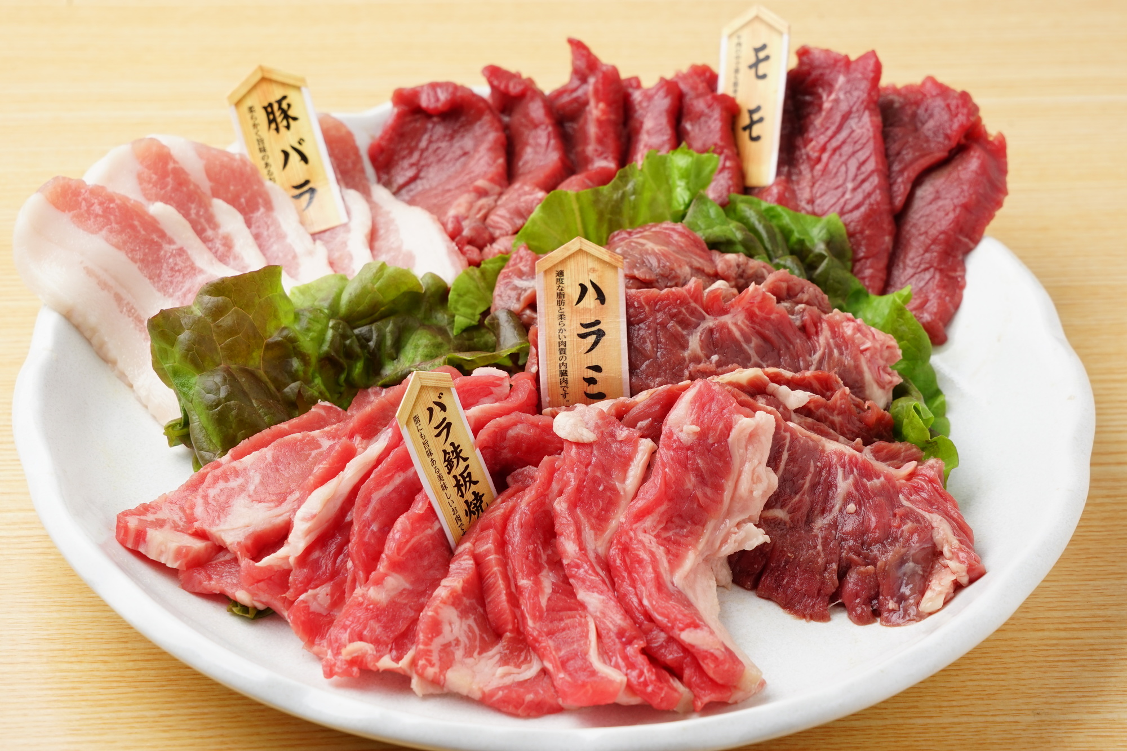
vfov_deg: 12.7
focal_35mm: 108
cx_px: 564
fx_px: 3380
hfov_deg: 18.9
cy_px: 376
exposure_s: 1/125
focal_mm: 108
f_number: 13
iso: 250
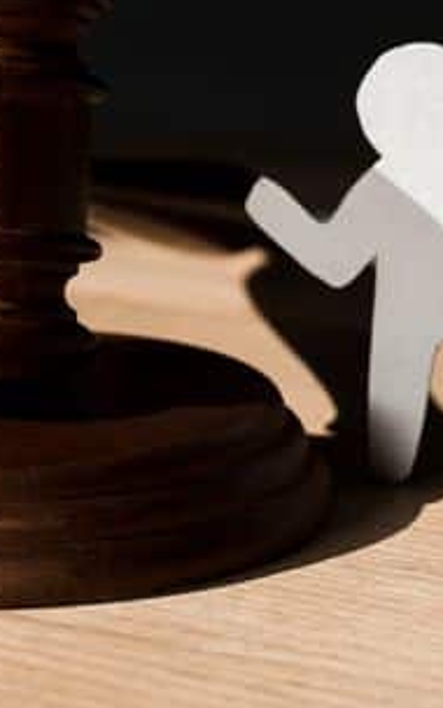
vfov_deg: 15.5
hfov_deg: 9.8
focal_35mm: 134
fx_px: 2588
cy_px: 193
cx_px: 77
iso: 100
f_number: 5.6
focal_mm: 50
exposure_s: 1/500
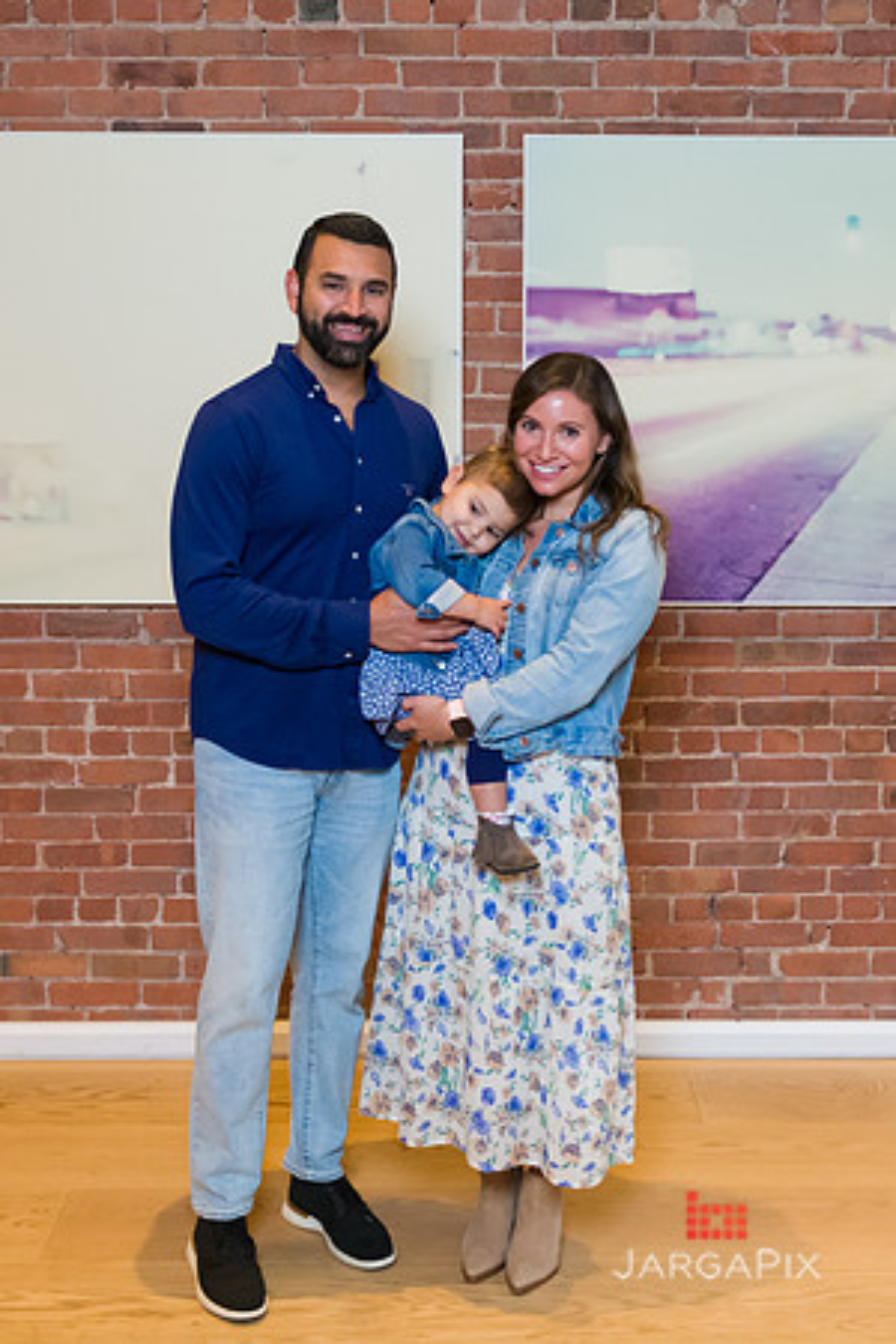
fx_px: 2008
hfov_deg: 25.1
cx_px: 482
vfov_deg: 36.9
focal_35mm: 54
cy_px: 567
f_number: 3.2
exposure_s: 1/200
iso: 1250
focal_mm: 31
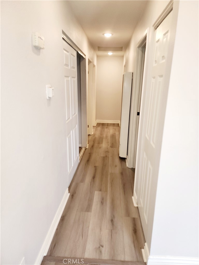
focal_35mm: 23
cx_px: 100
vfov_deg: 73.9
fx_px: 176
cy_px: 132
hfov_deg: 58.9
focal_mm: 6.4
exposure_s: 1/60.2
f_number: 1.8
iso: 64
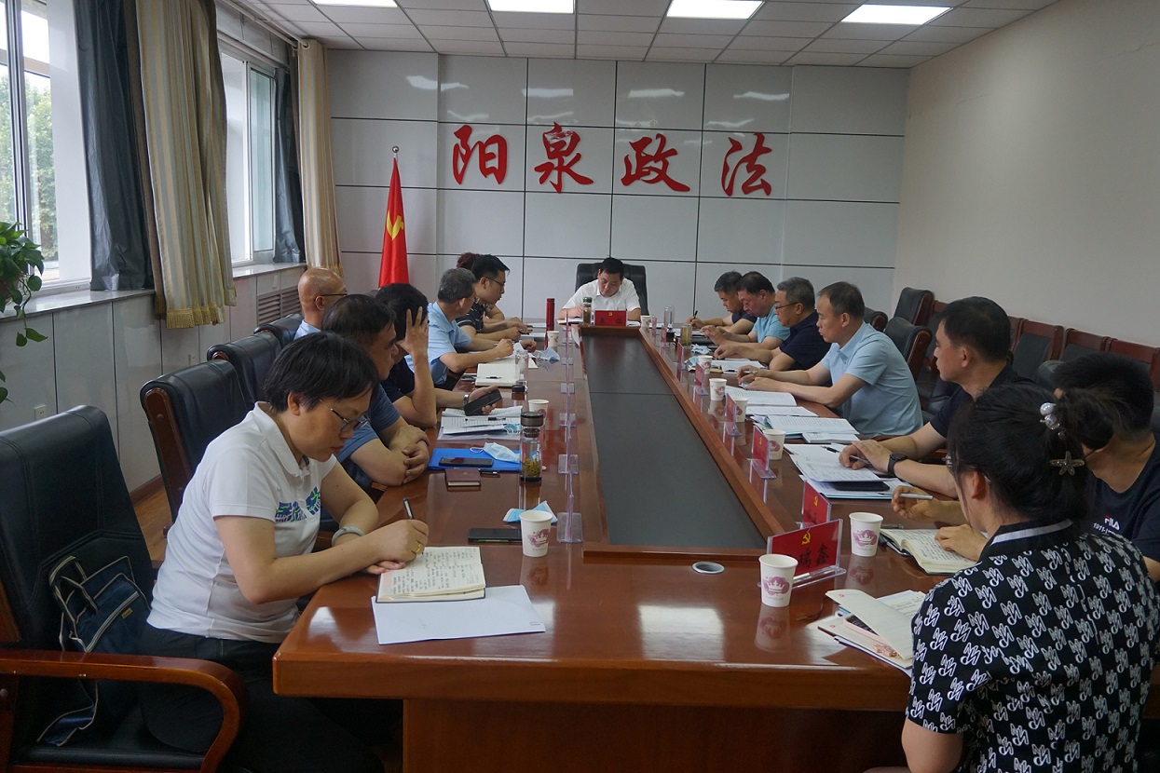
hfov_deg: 61.9
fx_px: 967
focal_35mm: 30
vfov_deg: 43.6
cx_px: 580
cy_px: 386
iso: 800
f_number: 4
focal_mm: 20
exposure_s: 1/160
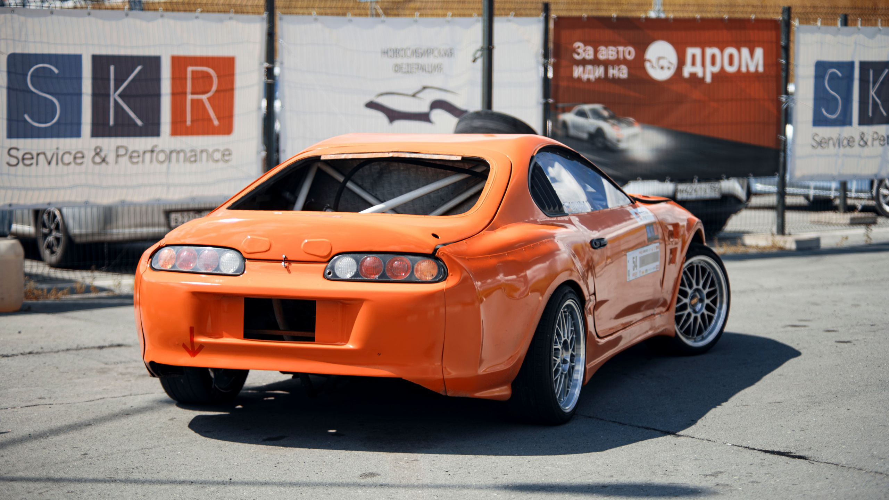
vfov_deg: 13.6
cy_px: 250
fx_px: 2099
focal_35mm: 89
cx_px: 444
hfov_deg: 23.9
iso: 100
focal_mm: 85
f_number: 1.8
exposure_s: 1/800
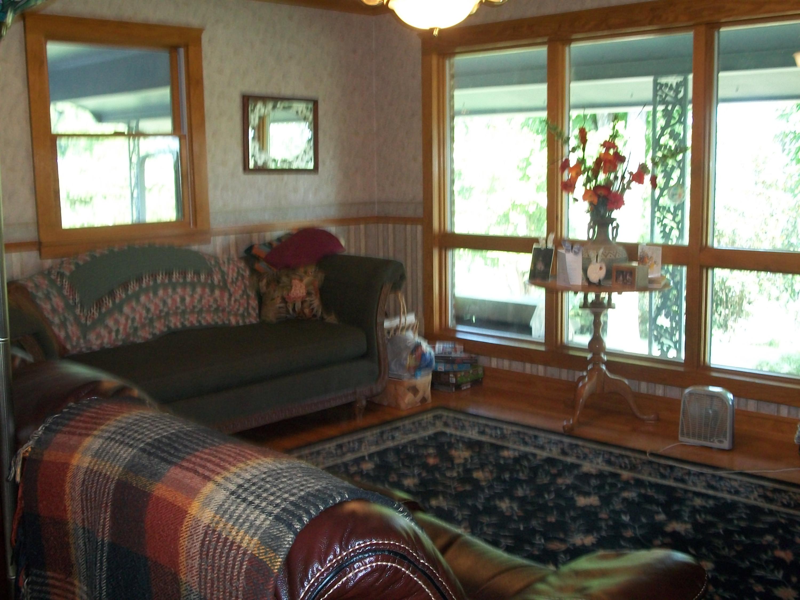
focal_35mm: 40
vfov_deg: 36.0
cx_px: 400
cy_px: 300
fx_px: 924
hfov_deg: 46.8
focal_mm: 7.1
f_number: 3.2
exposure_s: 1/40
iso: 160
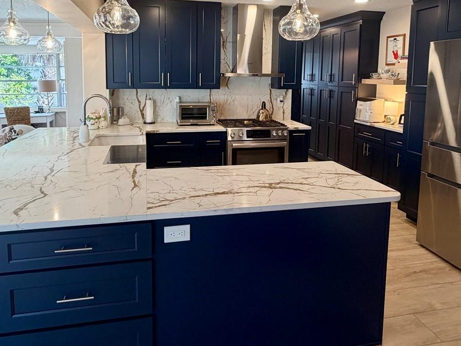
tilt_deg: -5.0
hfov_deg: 69.3
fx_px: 333
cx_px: 215
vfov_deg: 53.4
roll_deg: +0.4
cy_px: 107
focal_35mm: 25
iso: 200
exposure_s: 1/120
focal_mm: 2.22
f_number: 2.2
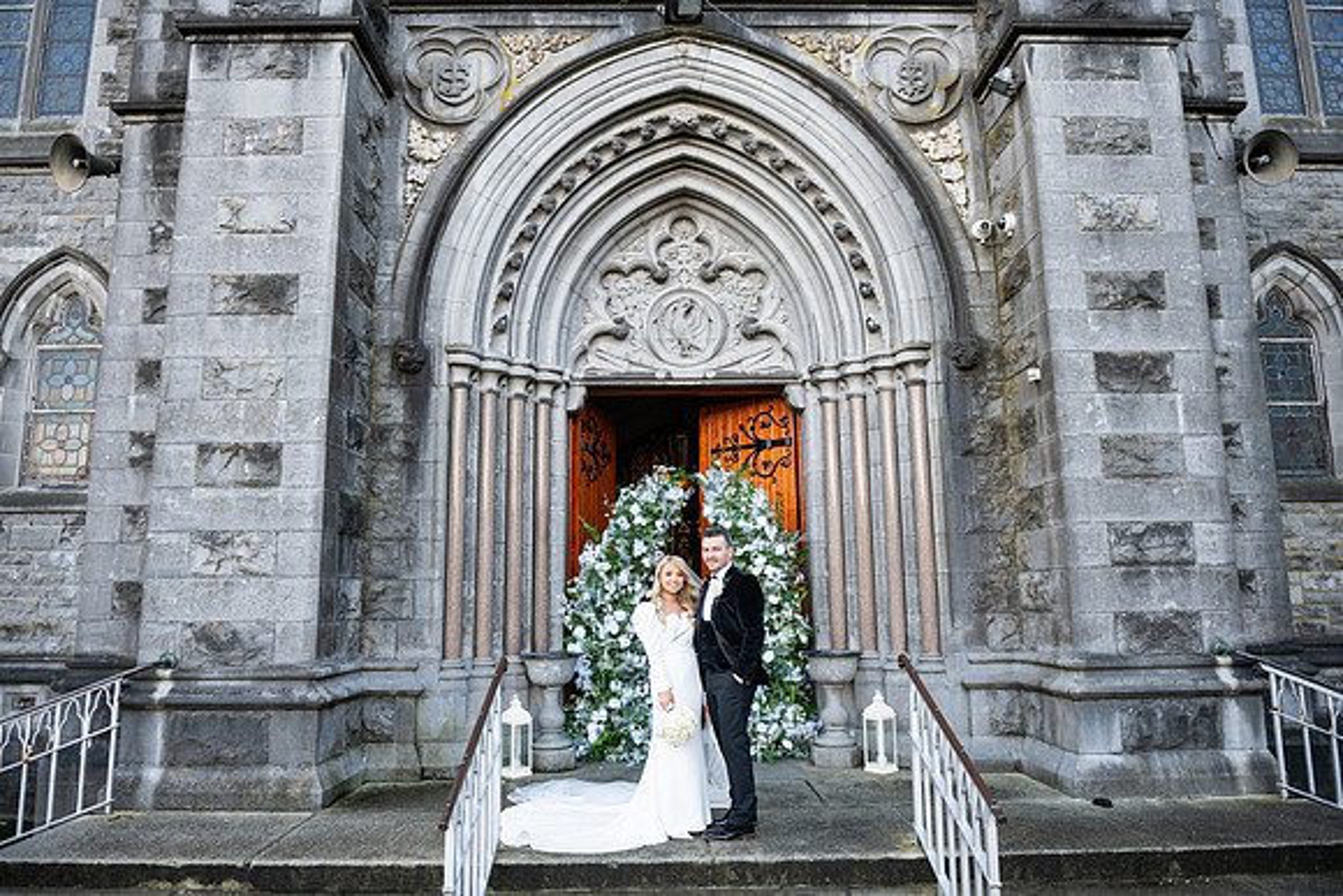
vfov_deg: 53.2
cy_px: 448
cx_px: 672
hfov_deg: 73.7
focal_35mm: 24
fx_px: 896
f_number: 3.5
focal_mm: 24
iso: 160
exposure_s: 1/160
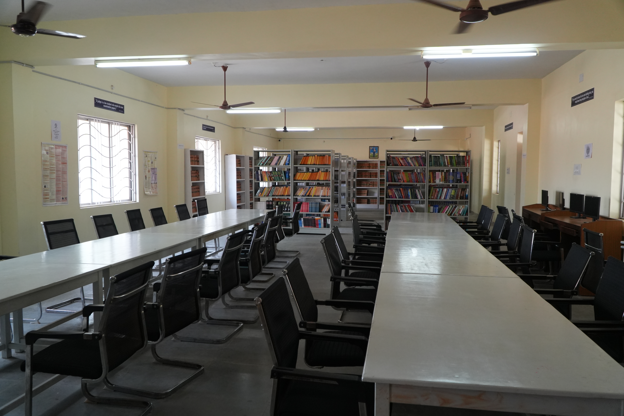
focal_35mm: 27
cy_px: 208
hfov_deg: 67.4
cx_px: 312
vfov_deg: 47.9
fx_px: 468
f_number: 4
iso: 1600
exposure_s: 1/160
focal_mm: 18
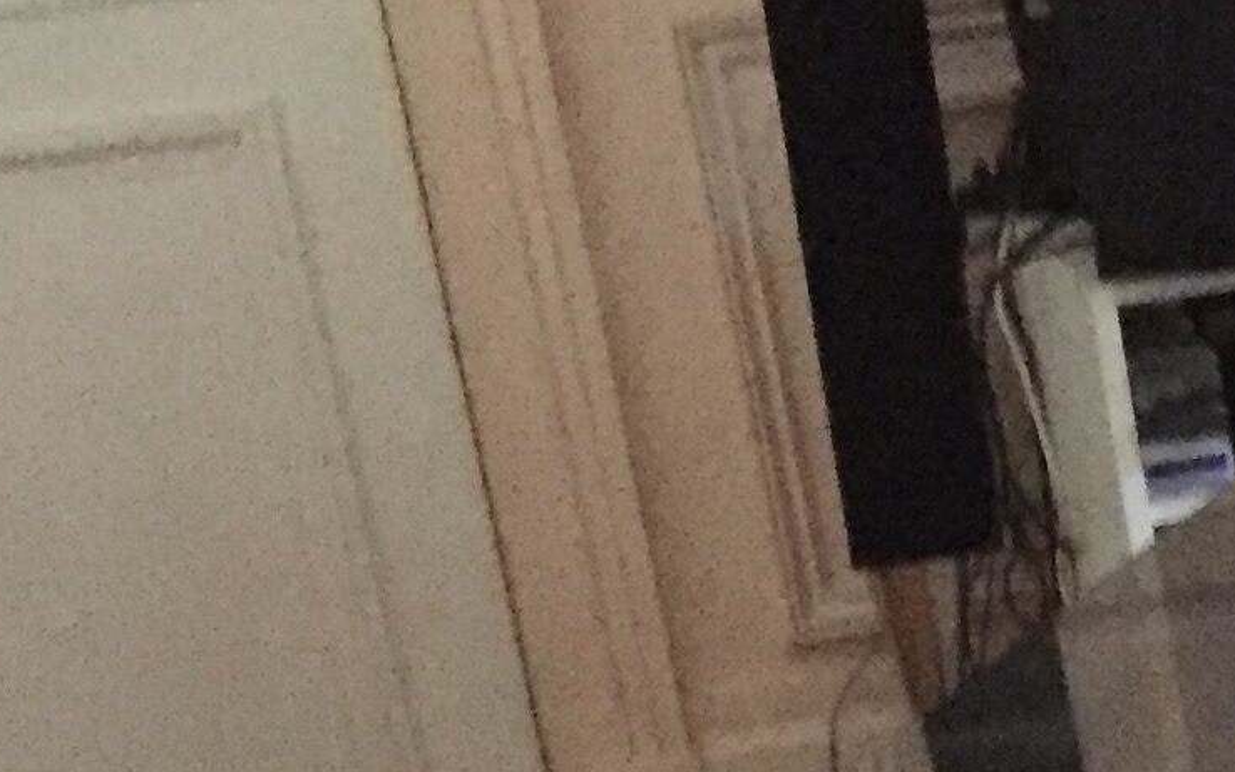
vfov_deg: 9.4
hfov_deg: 14.2
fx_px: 4577
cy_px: 1177
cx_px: 1970
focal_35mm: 136
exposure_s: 1/17
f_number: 2.2
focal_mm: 4.15
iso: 400
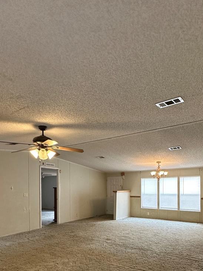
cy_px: 191
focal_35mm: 23
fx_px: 180
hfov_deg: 58.7
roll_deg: +0.4
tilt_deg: -0.8
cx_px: 113
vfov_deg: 70.6
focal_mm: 2.22
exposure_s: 1/60
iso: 200
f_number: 2.2
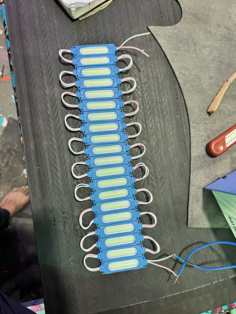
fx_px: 218
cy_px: 157
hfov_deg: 56.8
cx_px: 118
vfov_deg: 71.6
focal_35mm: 24
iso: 125
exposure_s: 1/50
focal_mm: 6.76
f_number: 1.78
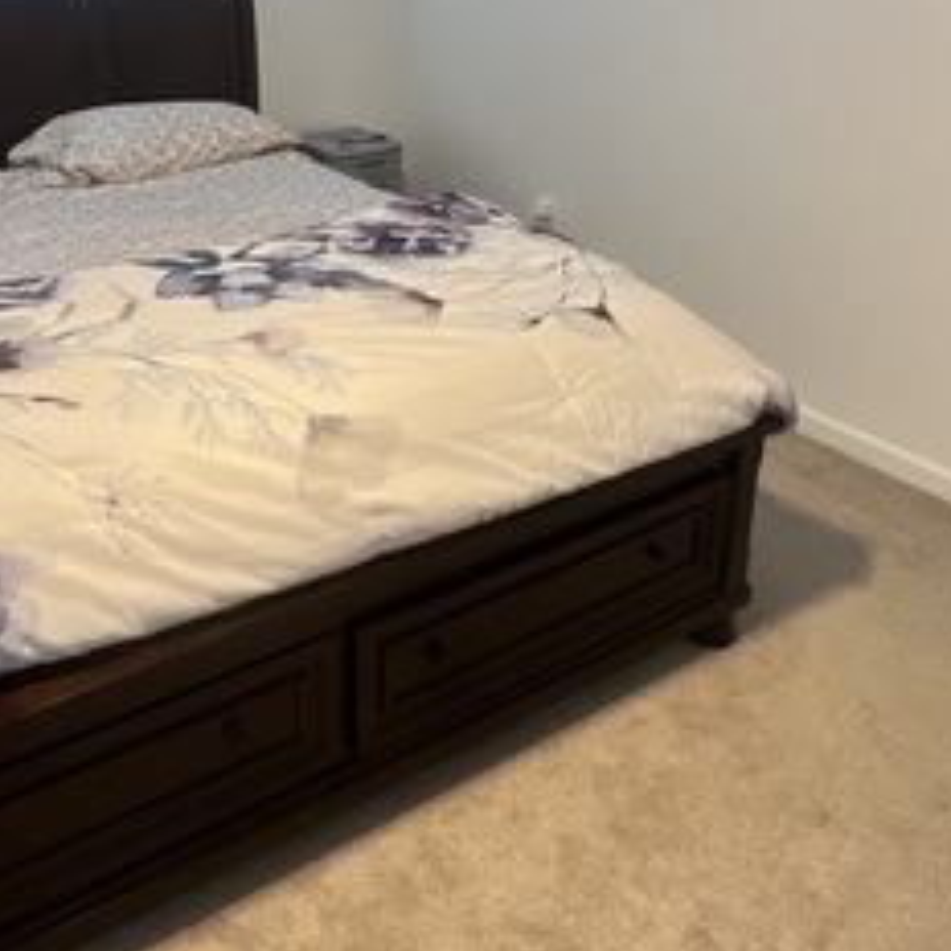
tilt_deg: -16.4
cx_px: 309
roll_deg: +0.7
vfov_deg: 47.5
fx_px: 1026
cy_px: 213
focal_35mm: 33
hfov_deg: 48.8
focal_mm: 1.57
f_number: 1.8
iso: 400
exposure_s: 1/60
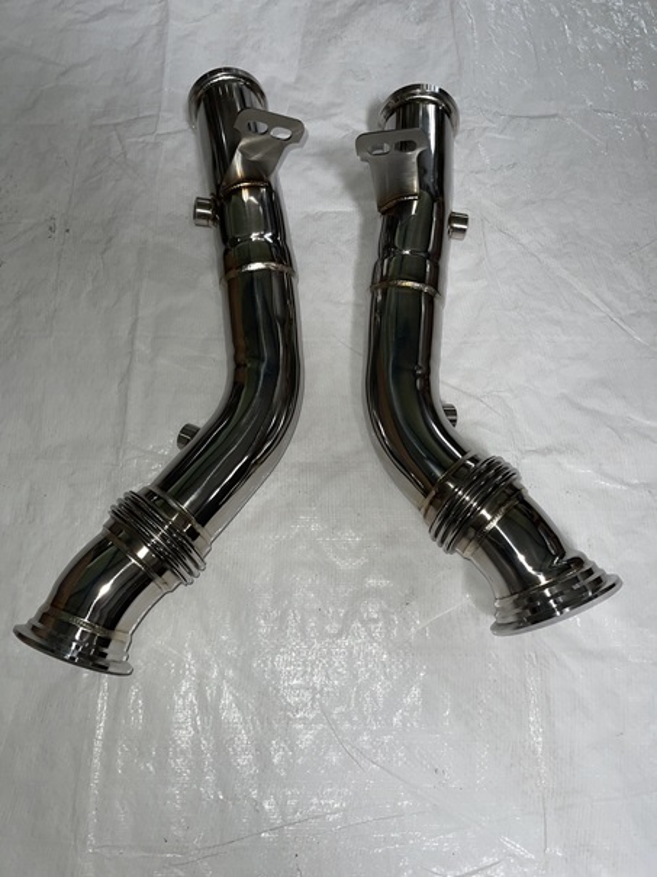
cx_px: 328
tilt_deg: -70.3
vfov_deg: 69.4
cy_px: 438
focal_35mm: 25
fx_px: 633
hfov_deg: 54.9
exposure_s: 1/65
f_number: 1.6
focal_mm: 5.1
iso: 50
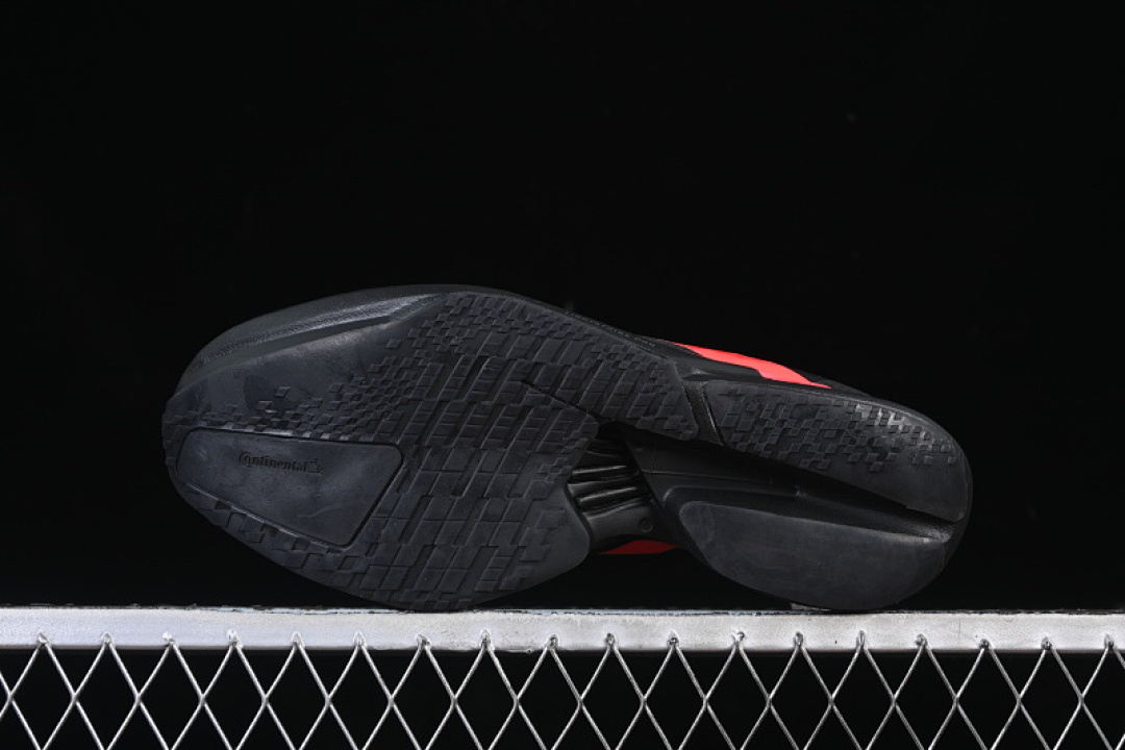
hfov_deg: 27.0
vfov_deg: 18.2
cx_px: 562
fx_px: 2344
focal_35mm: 75
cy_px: 375
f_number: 6.3
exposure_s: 1/60
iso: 160
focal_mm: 50
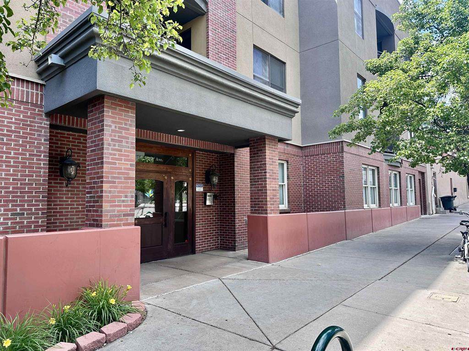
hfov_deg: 71.6
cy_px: 176
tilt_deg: +3.8
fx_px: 325
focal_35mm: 24
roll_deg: +0.3
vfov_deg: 56.8
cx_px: 234
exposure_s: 1/597
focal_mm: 6.86
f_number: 1.78
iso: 80
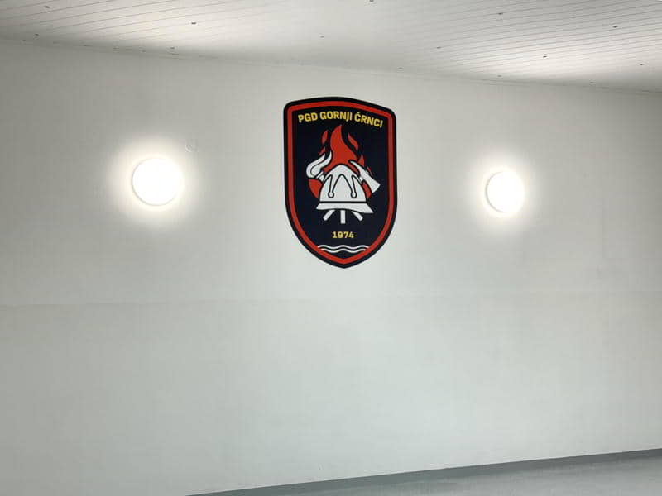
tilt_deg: +4.2
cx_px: 331
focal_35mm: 48
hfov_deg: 39.7
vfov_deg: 30.3
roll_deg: +1.6
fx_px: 918
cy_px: 248
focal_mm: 6.76
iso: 80
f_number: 1.78
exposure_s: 1/100
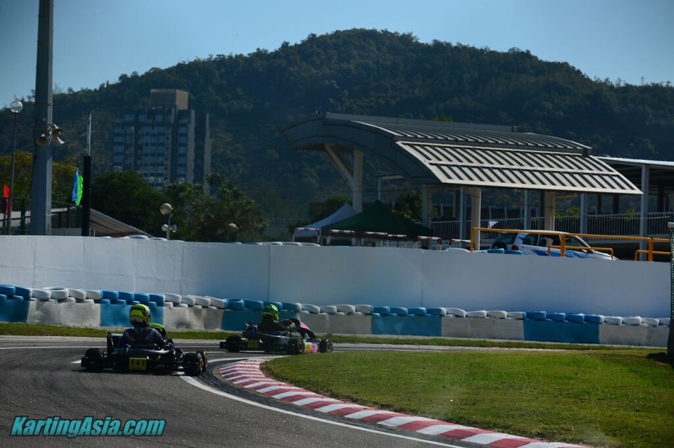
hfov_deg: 15.8
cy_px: 224
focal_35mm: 130
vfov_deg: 10.5
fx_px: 2432
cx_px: 337
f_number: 4
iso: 100
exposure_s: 1/1250
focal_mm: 130
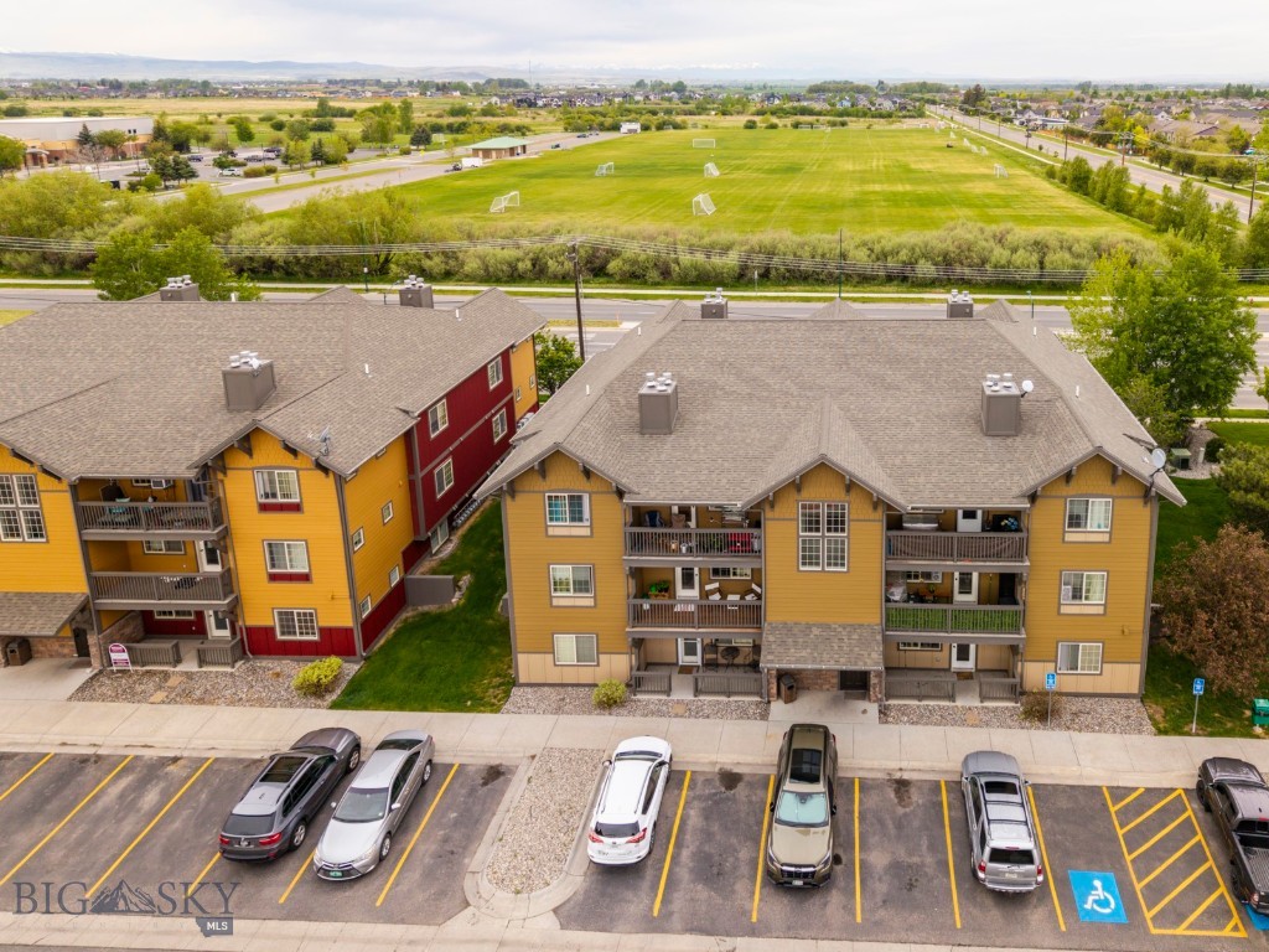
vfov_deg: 56.8
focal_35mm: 24
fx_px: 880
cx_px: 634
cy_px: 476
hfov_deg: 71.6
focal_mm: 8.67
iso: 180
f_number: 1.8
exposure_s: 1/50
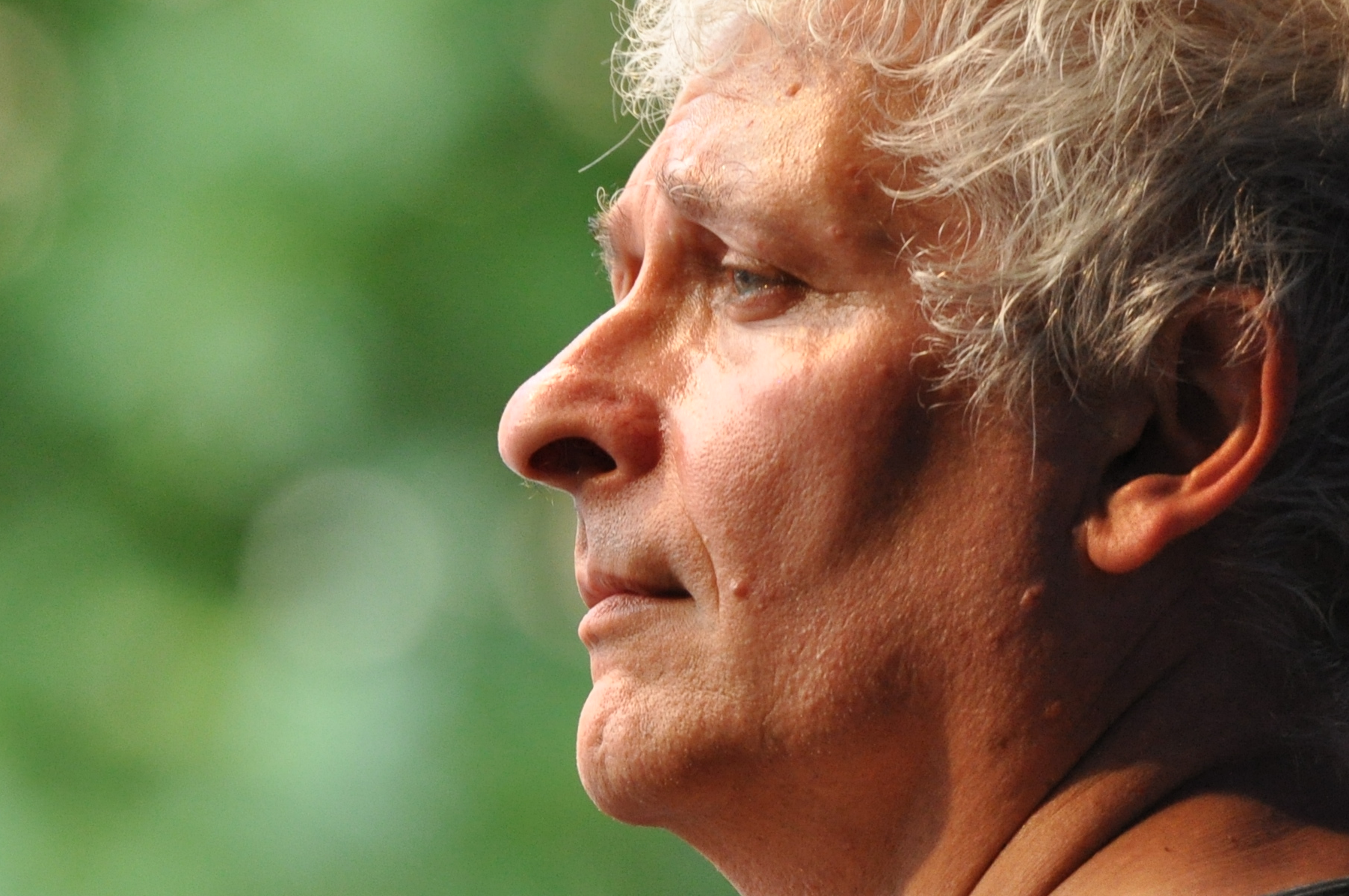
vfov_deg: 2.0
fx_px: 26017
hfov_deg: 3.0
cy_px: 776
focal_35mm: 695
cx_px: 358
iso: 800
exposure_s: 1/640
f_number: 3.2
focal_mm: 195
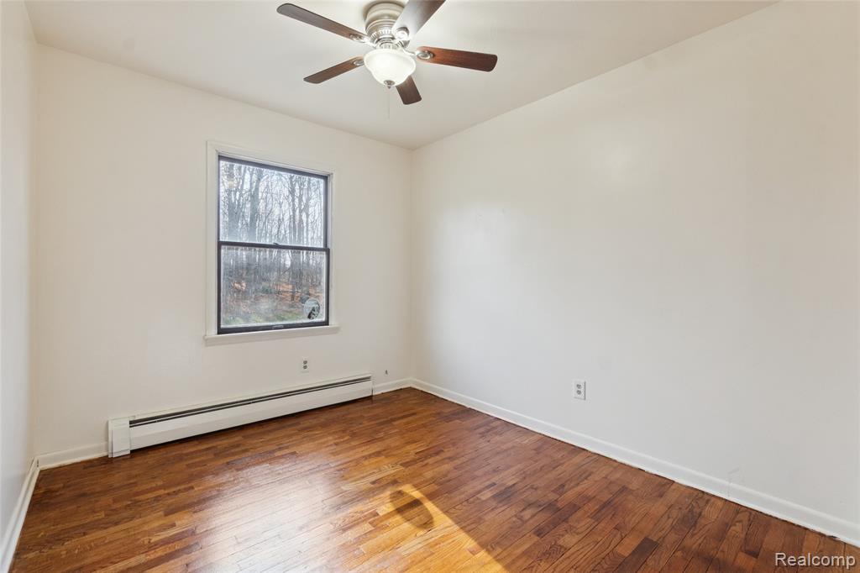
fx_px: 358
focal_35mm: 15
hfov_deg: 100.4
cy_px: 286
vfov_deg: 77.3
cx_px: 430
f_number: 8
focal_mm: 10
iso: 400
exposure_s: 1/40
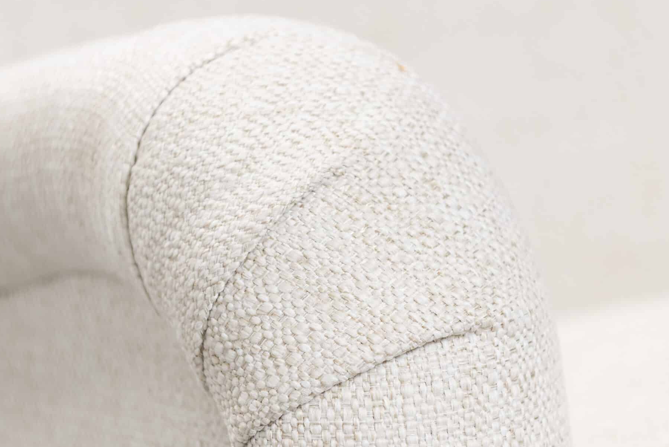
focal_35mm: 284
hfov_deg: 7.3
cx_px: 339
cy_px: 241
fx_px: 5280
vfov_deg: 4.8
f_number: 5.6
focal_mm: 200
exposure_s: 1/100
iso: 200
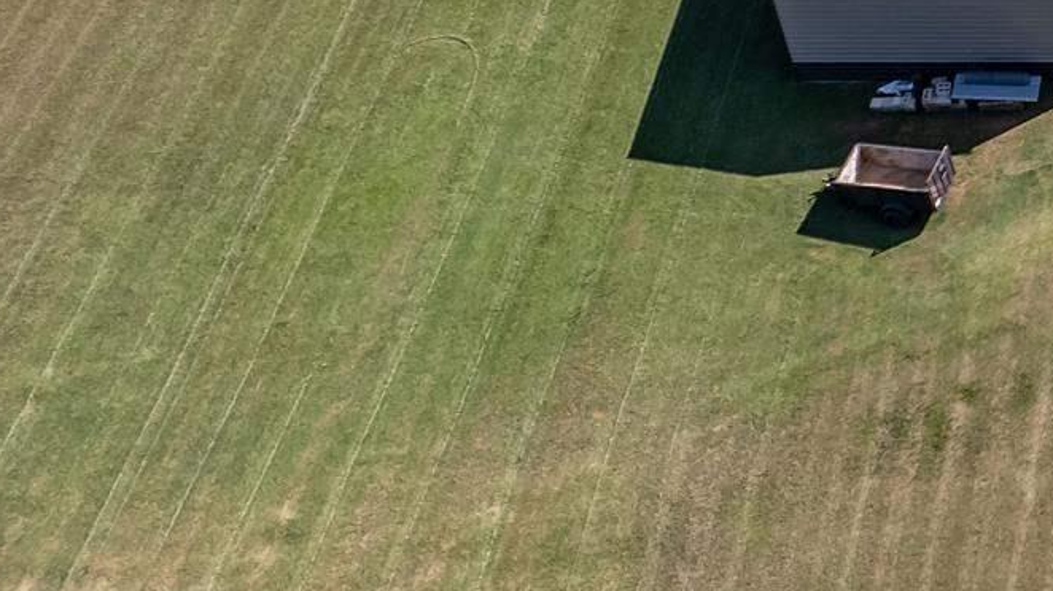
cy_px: -336
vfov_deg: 13.0
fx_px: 2429
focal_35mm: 87
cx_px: 1742
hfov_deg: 19.8
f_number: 2.8
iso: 100
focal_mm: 8.38
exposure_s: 1/1600
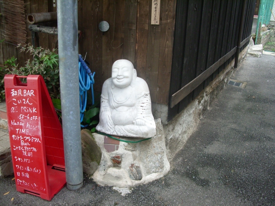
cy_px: 103
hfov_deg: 52.6
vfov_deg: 40.7
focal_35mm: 35
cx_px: 138
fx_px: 278
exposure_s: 1/125
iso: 200
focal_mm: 5.8
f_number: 2.6
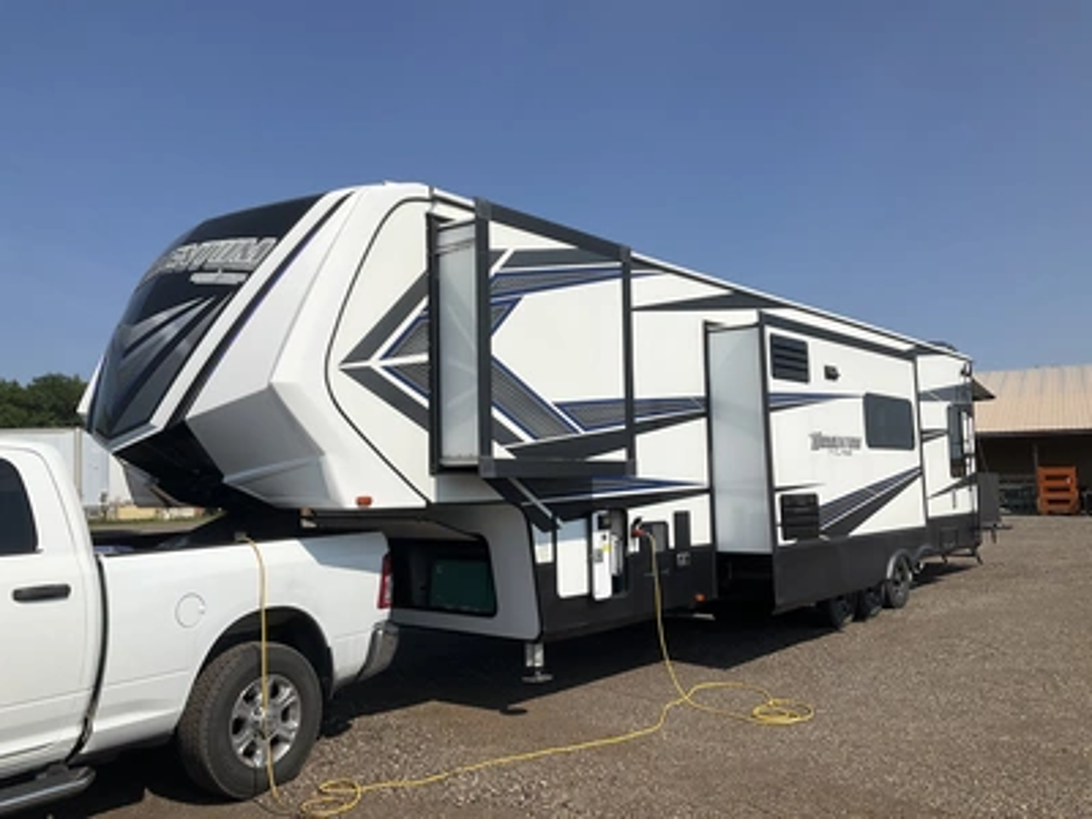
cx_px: 546
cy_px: 410
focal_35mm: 29
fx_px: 915
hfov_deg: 61.7
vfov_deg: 48.2
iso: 25
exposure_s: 1/4065
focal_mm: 3
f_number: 1.8
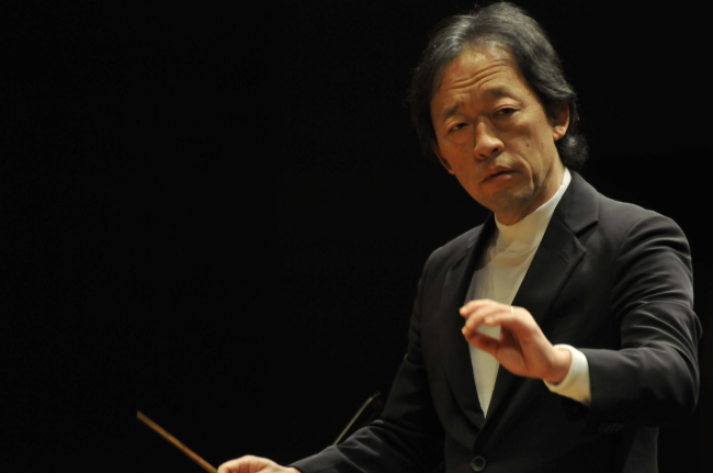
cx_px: 356
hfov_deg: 2.8
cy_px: 236
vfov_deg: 1.8
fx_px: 14828
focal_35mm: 750
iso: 1000
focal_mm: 500
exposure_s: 1/50
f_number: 5.6
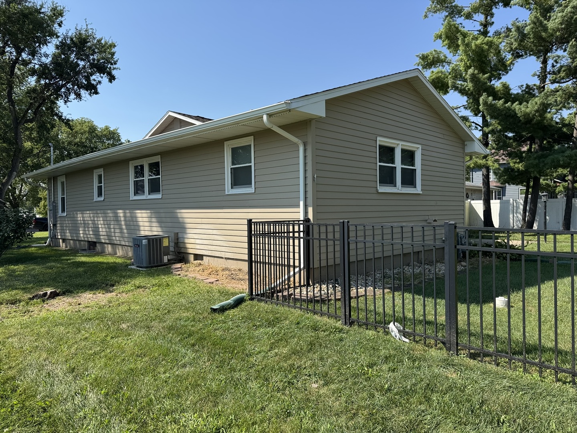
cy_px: 216
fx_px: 400
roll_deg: +0.3
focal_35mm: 24
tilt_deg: -1.4
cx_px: 288
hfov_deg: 71.6
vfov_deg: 56.8
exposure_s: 1/2833
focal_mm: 6.76
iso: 80
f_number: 1.78
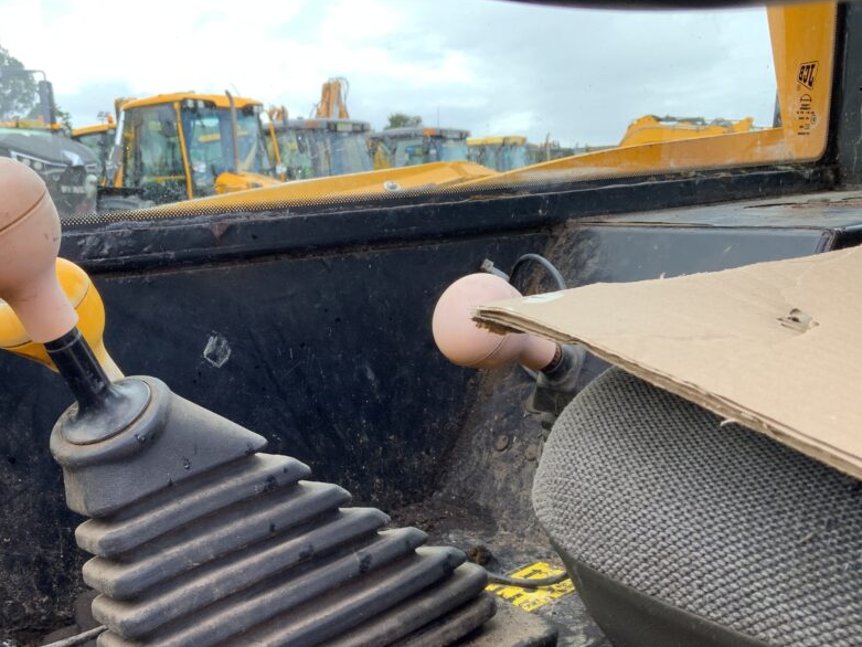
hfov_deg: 48.5
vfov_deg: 37.6
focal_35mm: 38
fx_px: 946
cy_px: 394
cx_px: 317
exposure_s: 1/188
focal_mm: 3
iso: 16
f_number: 1.8
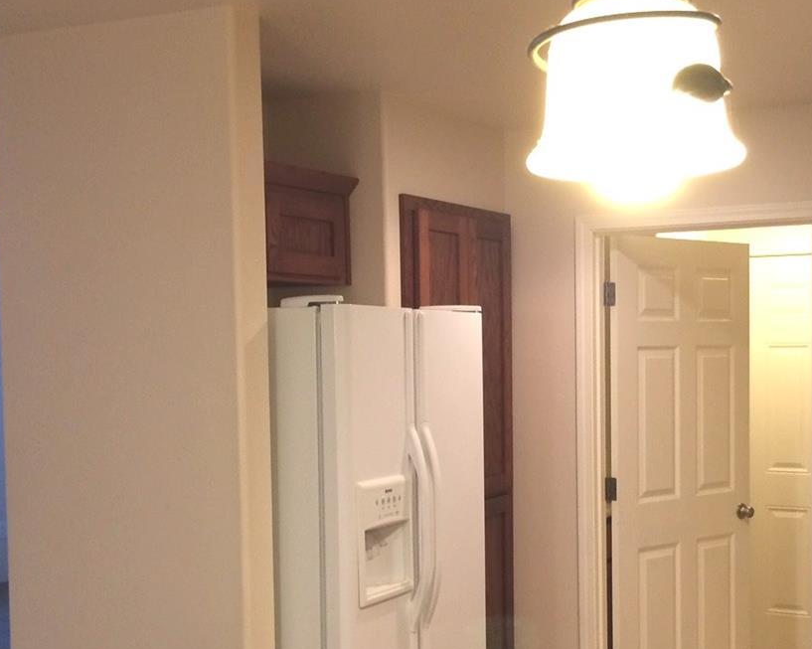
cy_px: 410
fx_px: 1249
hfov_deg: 35.7
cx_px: 531
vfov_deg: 29.0
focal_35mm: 52
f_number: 2.2
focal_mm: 4.15
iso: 125
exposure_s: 1/30
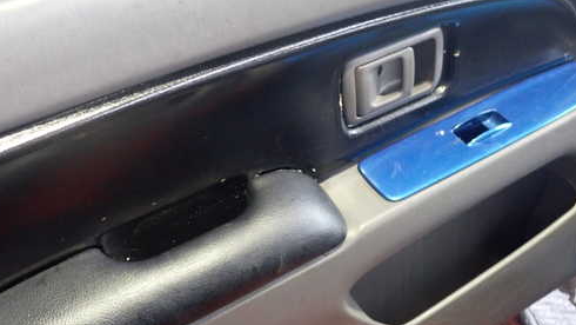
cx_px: 259
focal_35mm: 40
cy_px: 179
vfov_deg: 29.7
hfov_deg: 50.4
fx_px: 611
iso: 800
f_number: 2.3
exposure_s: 1/30
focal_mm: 5.4
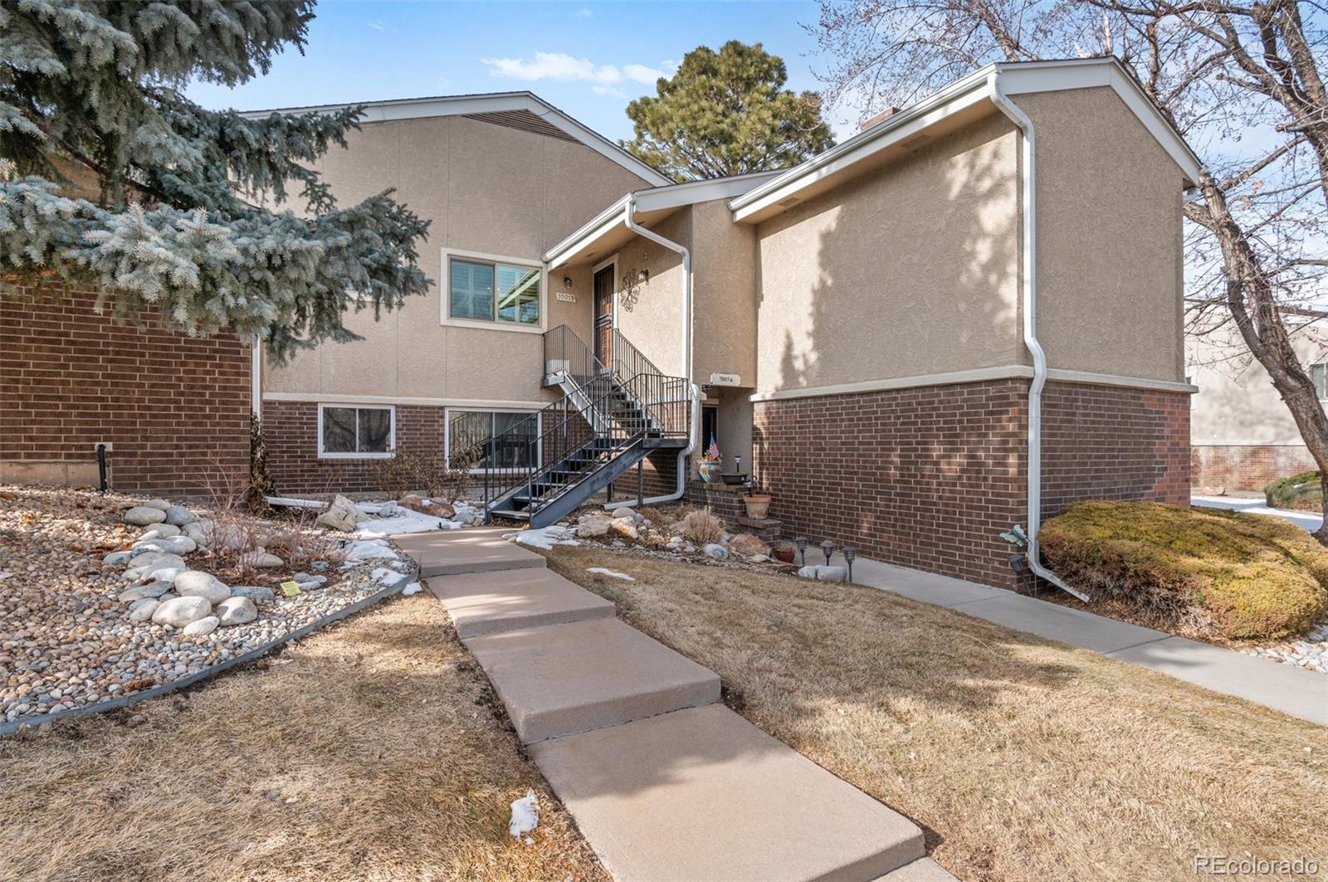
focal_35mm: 17
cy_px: 441
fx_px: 626
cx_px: 664
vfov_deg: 70.3
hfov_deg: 93.3
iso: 400
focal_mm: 17
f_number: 8
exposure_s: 1/250
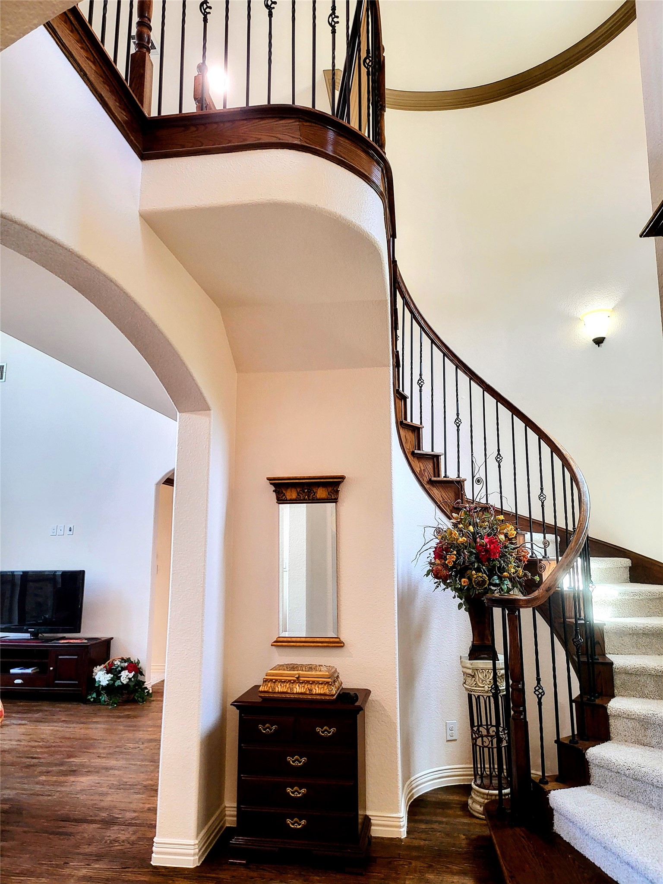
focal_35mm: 24
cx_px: 332
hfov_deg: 56.8
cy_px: 442
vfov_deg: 71.6
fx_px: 613
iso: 160
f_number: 1.8
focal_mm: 5
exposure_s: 1/120
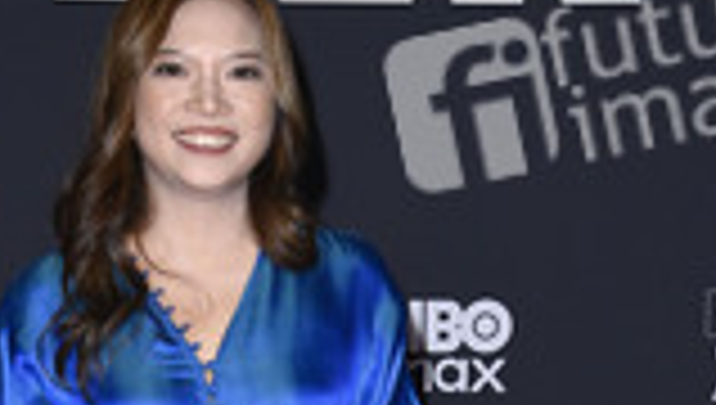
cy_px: 760
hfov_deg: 12.5
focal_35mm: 171
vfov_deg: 6.9
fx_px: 3251
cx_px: 207
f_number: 5.6
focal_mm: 65
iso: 500
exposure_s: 1/250
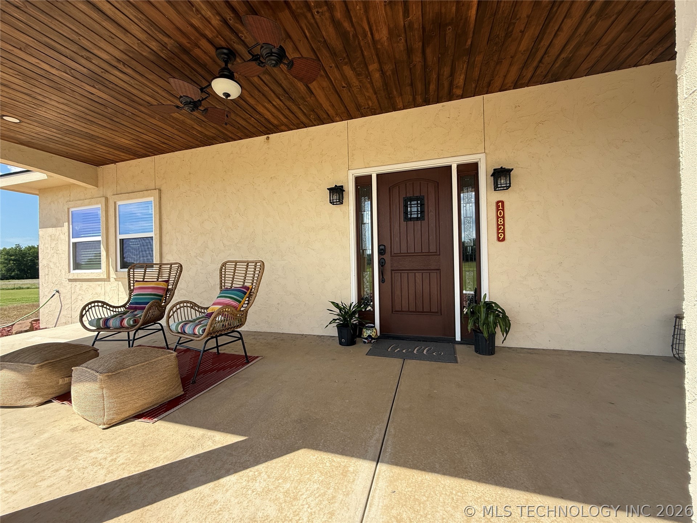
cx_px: 348
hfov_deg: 102.1
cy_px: 262
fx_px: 282
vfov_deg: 85.7
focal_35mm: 14
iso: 50
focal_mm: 2.22
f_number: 2.2
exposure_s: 1/694
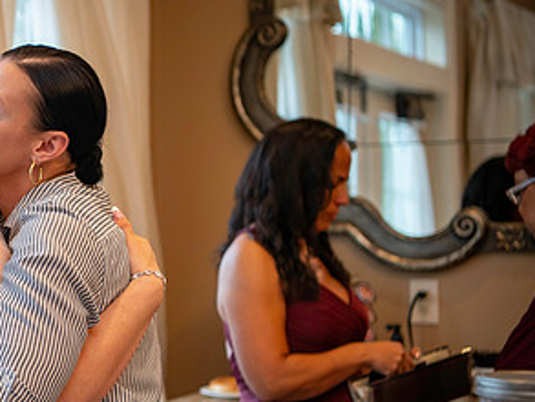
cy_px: 228
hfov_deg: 20.1
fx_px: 1469
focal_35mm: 95
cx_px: 26
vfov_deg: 15.6
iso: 800
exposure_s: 1/400
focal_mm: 50
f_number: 2.8
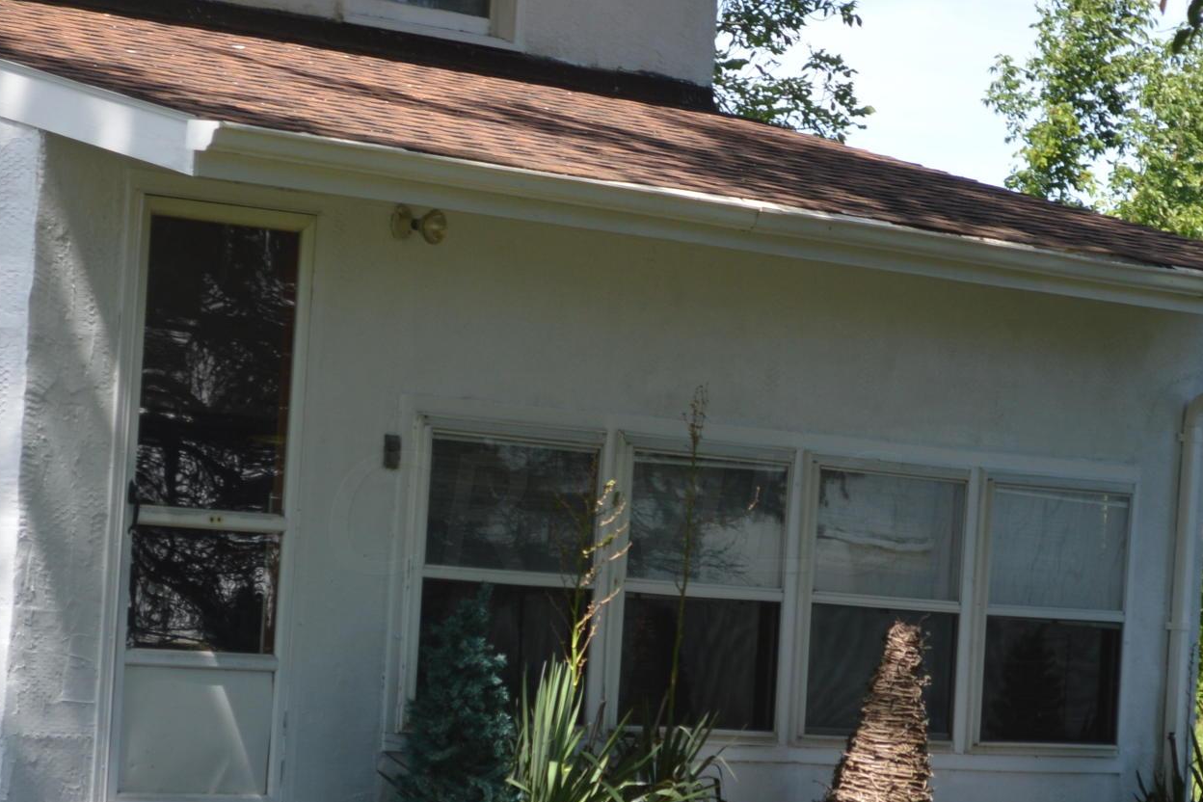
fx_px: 6623
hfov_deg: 10.4
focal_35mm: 198
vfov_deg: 6.9
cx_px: 614
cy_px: 513
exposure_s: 1/200
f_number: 6.3
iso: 100
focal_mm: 55
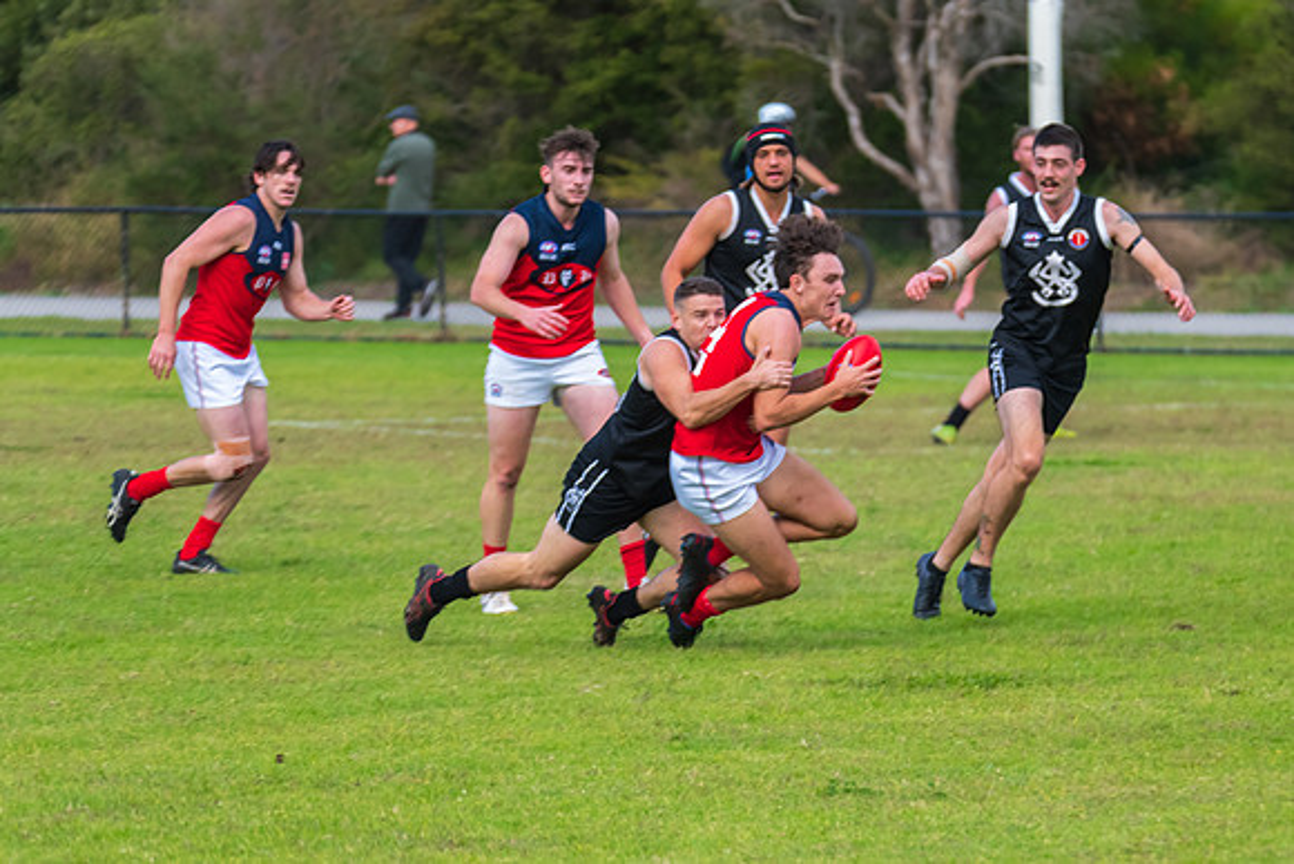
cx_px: 846
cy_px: 428
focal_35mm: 340
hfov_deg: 6.1
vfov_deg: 4.0
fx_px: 12227
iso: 1250
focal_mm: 260
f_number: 6.3
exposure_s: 1/1600
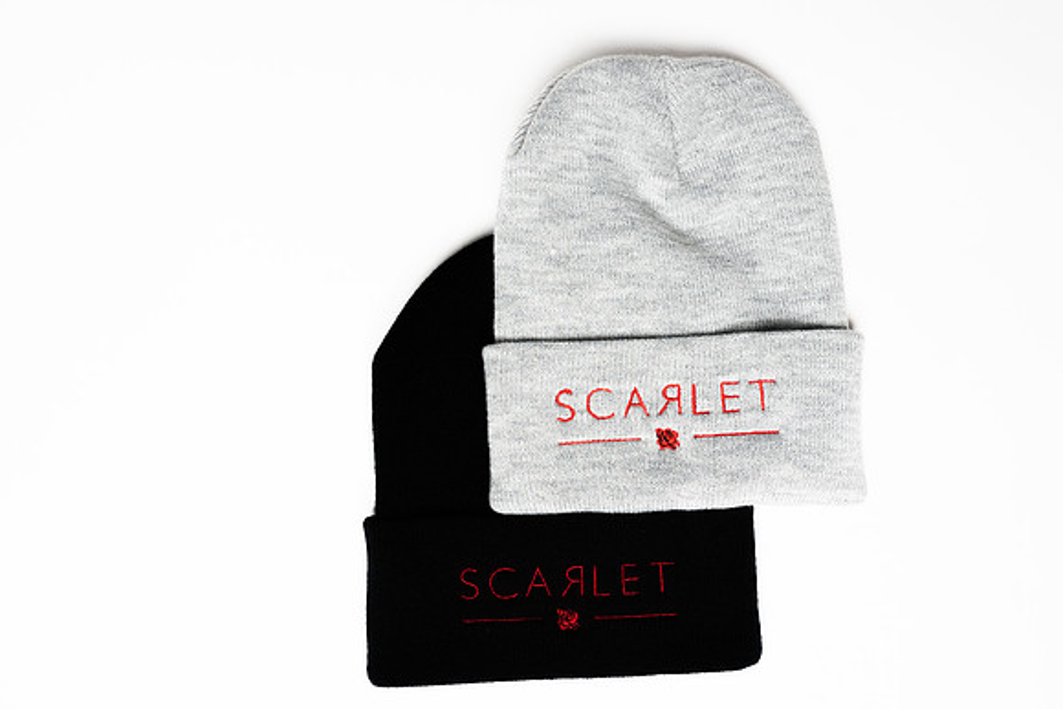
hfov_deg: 54.4
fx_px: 1034
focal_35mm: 35
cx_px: 532
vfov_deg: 37.9
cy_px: 354
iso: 100
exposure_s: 1/160
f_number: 7.1
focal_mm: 35
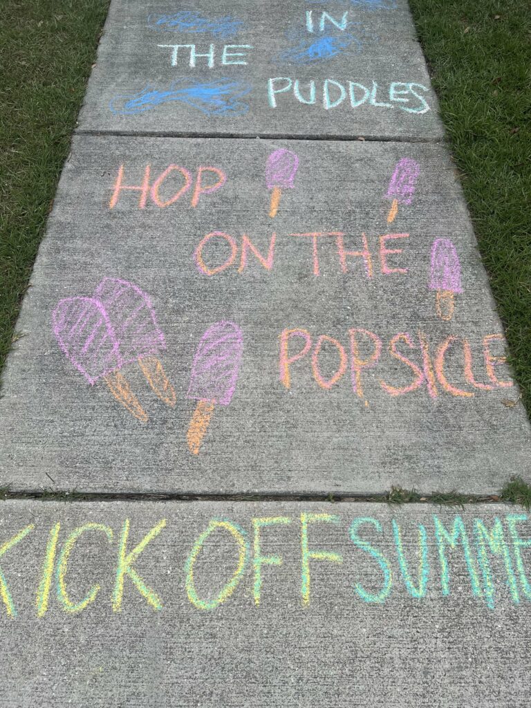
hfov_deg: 53.1
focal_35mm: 26
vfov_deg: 67.3
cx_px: 266
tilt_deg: -58.2
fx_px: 532
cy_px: 354
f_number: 1.5
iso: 50
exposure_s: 1/2915
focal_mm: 5.7
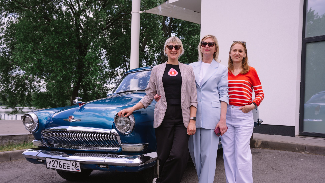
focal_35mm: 40
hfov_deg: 50.5
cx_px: 170
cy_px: 109
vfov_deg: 29.6
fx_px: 345
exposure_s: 1/250
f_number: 5.6
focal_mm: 36
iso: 100
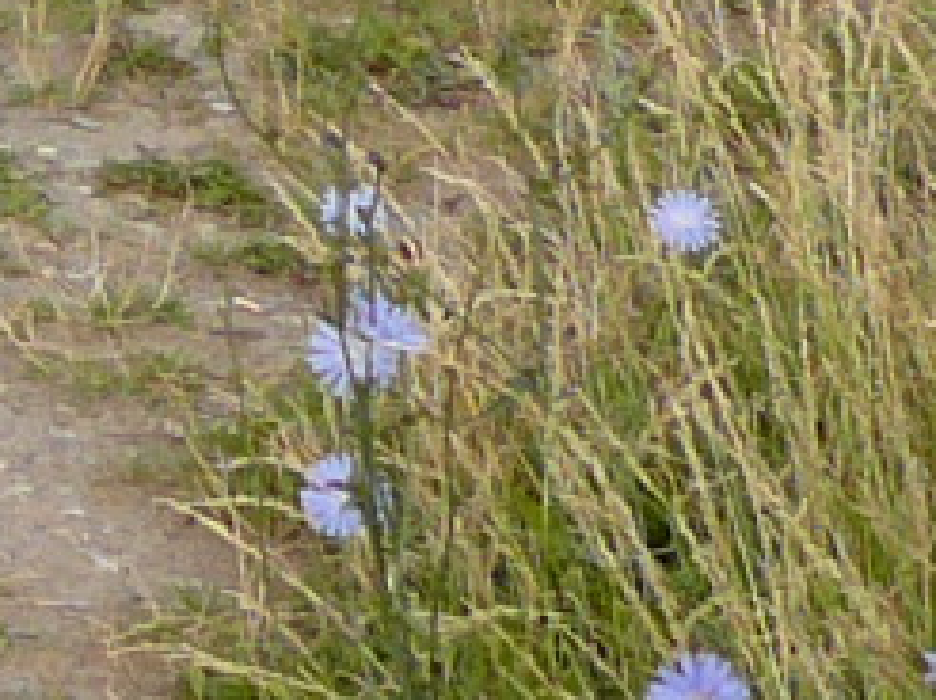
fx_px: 6159
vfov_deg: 6.0
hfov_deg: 7.8
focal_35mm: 228
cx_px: -1598
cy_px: -1362
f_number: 2.8
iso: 80
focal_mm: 5.2
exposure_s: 1/320
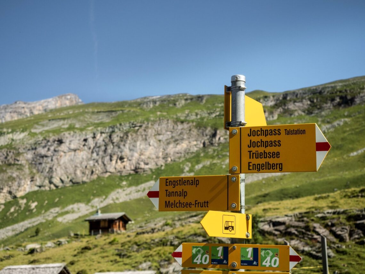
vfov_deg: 26.1
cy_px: 137
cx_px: 182
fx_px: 590
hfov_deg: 34.3
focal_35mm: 56
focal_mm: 28
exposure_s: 1/2500
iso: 200
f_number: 3.2
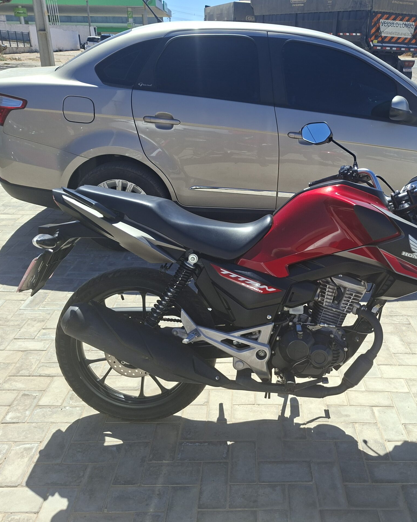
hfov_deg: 47.9
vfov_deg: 58.8
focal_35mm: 30
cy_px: 261
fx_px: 463
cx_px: 268
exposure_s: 1/1634
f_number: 1.8
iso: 50
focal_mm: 5.54
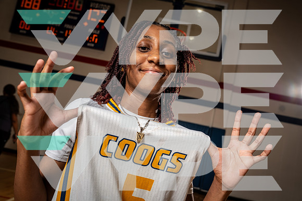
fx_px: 285
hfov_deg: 55.8
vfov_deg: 38.9
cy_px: 100
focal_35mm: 34
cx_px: 151
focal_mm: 34
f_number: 5.6
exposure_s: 1/250
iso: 125
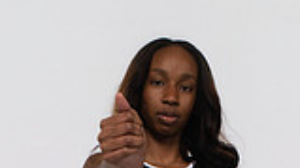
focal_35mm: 104
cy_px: 413
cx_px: 102
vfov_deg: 10.0
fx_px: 826
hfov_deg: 20.5
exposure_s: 1/320
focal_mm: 35
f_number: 8
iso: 640
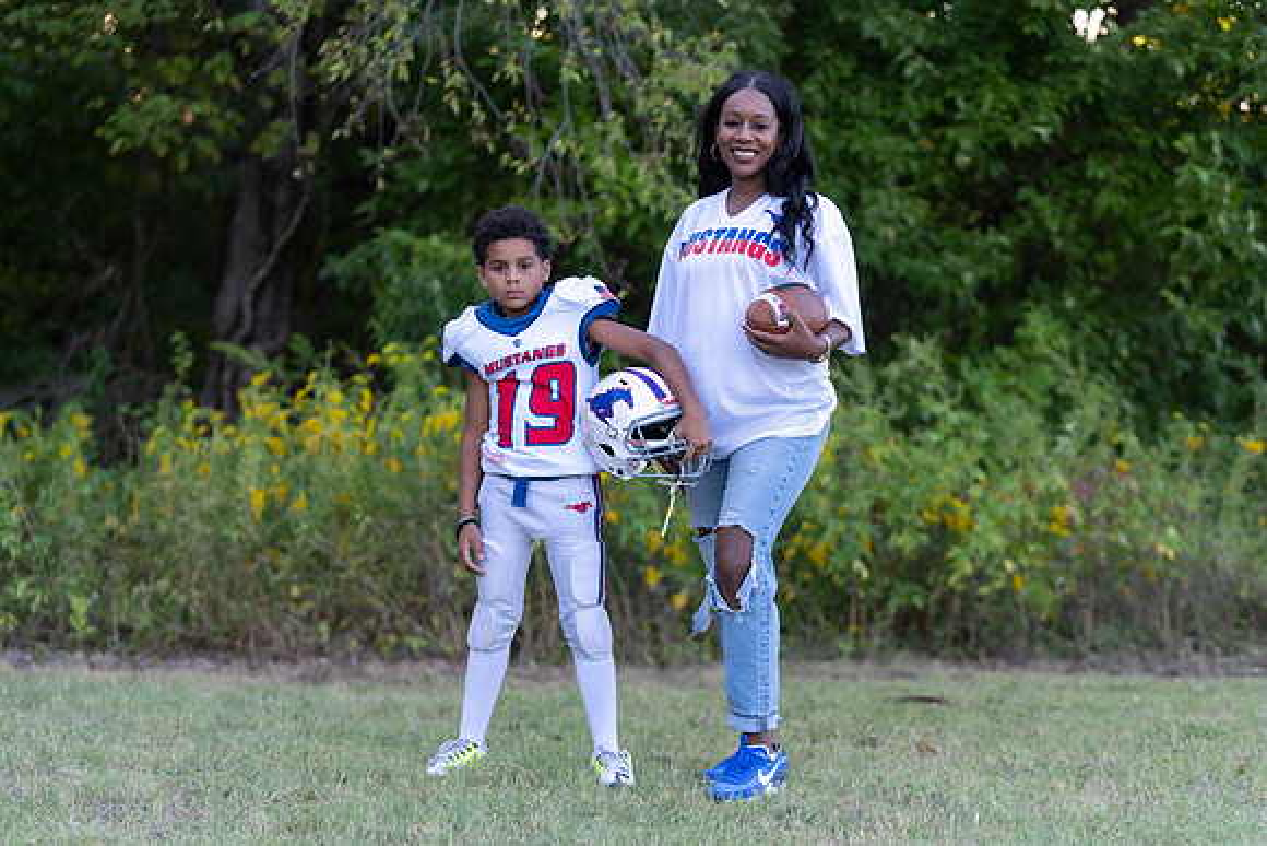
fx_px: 3238
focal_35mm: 92
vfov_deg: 14.9
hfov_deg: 22.1
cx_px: 634
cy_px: 423
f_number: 2.8
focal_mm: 92
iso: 320
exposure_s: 1/320
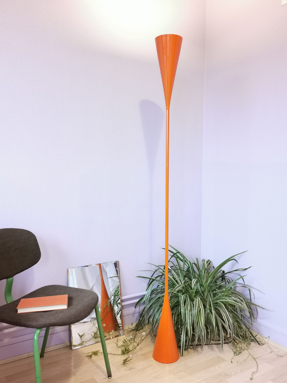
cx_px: 144
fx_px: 343
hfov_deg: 45.4
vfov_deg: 58.4
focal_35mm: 31
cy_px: 192
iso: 400
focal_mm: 5.58
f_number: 1.8
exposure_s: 1/50
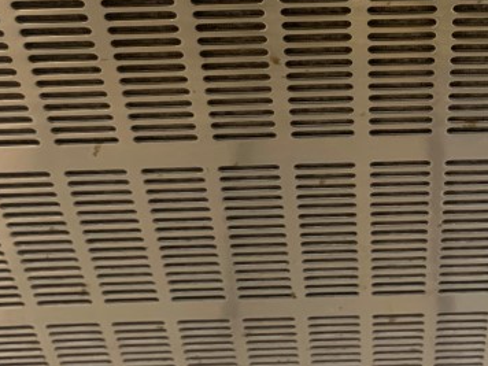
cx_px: 382
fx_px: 1043
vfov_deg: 18.2
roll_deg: -0.6
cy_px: -147
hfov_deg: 25.9
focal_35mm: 74
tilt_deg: -38.0
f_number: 1.8
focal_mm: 4.25
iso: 160
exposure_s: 1/60
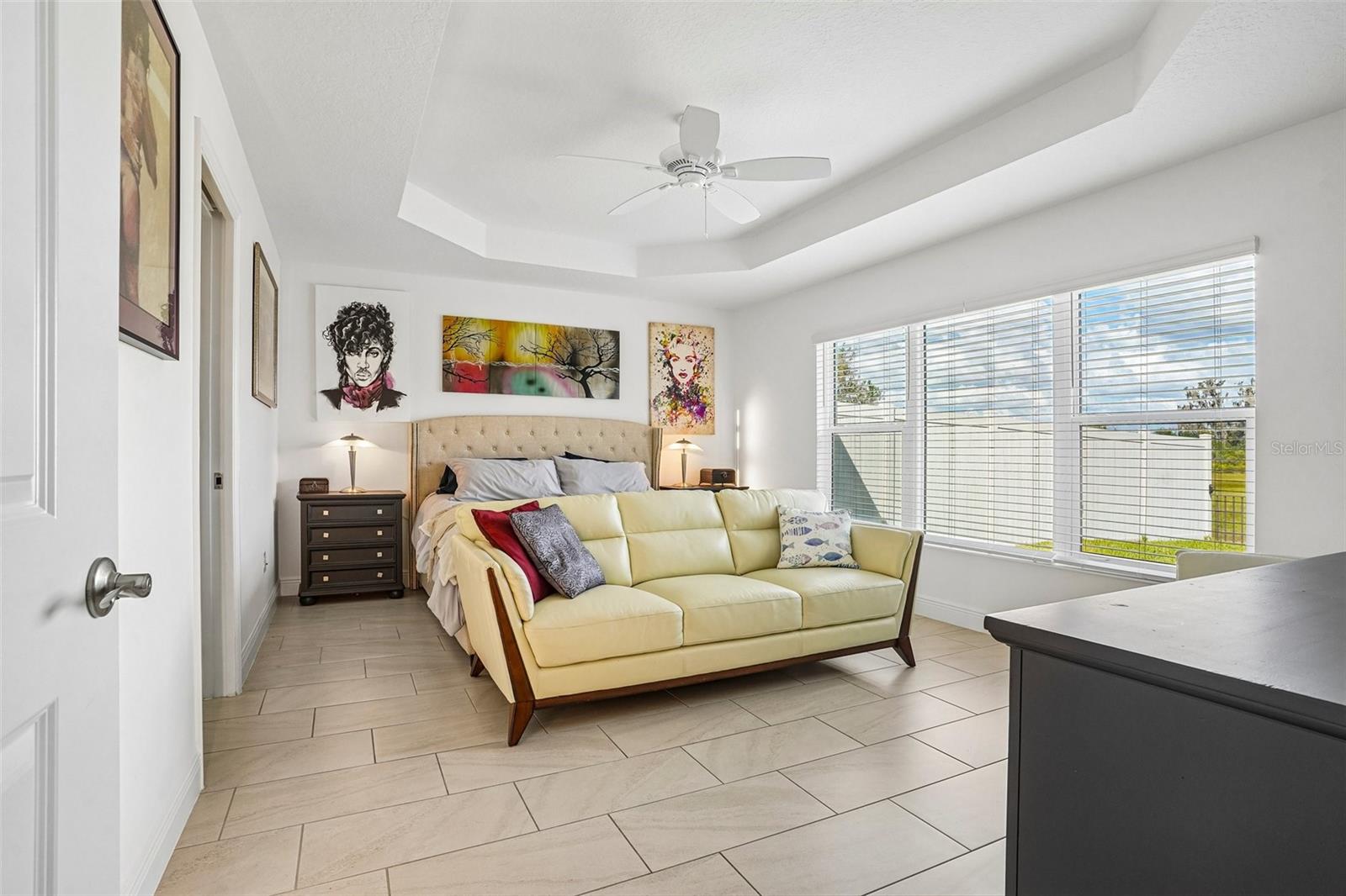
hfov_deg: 93.3
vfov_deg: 70.4
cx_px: 673
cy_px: 448
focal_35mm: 17
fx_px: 635
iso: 250
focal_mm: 17
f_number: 9
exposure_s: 1/30
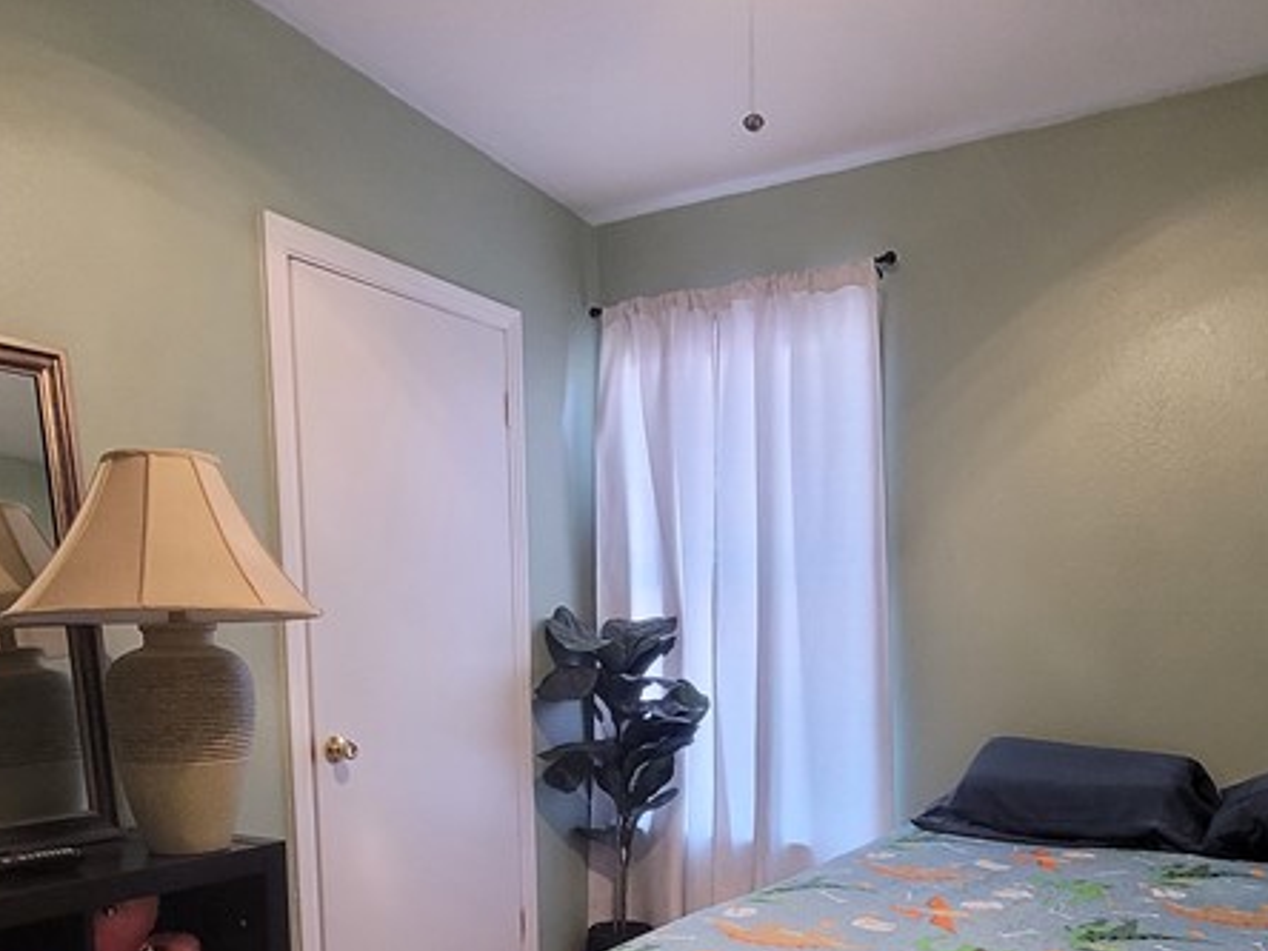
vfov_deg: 45.1
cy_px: 723
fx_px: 1099
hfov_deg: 59.9
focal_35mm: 30
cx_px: 660
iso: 250
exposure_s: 1/60
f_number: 2.2
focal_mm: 1.74
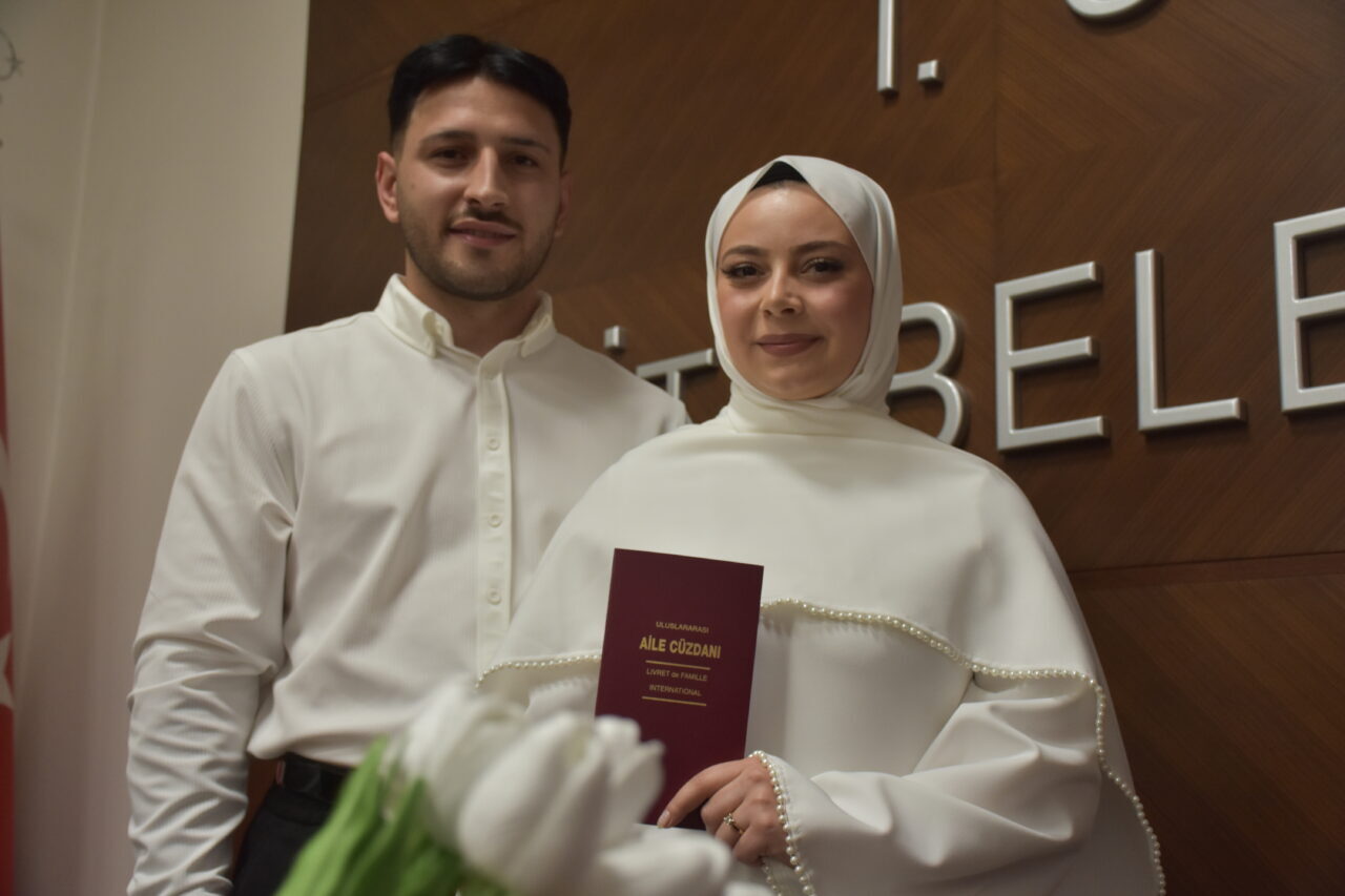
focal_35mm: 45
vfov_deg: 29.9
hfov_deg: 43.6
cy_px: 448
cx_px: 672
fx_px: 1681
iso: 800
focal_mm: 30
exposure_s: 1/60
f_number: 4
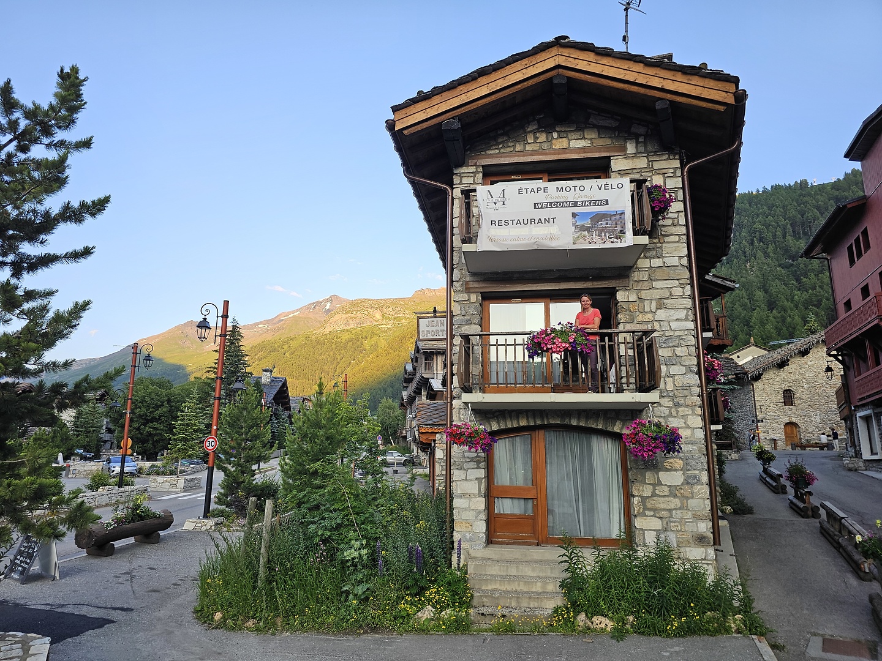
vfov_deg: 58.9
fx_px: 586
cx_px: 441
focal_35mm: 23
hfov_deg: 73.9
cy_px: 330
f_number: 1.7
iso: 32
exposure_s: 1/190
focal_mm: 6.3
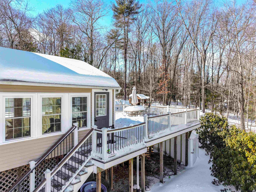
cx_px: 128
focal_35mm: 24
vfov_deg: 56.8
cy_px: 96
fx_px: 177
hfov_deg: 71.6
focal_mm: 12.29
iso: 110
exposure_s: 1/500
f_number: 2.8
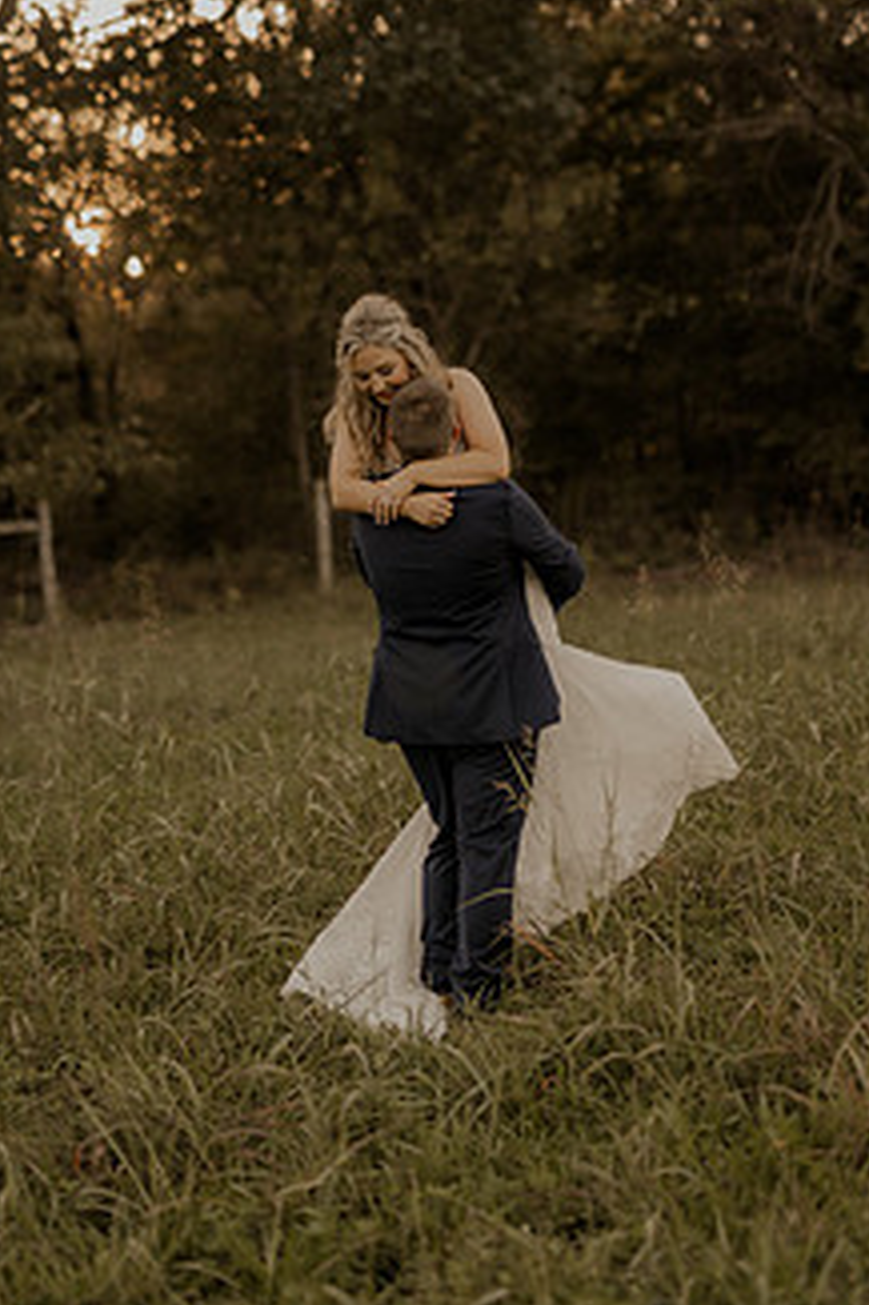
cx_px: 457
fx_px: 2501
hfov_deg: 19.7
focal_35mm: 69
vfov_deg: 29.1
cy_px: 464
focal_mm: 50
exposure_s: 1/1250
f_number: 1.8
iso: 400
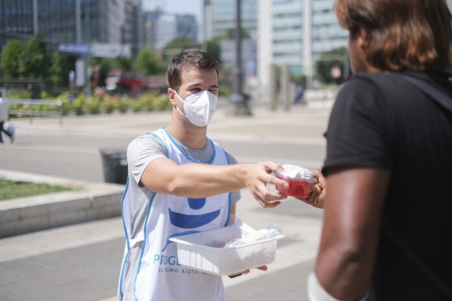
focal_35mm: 53
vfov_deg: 25.5
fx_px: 665
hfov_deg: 37.5
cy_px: 150
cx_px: 226
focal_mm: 35
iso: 160
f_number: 1.4
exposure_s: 1/8000
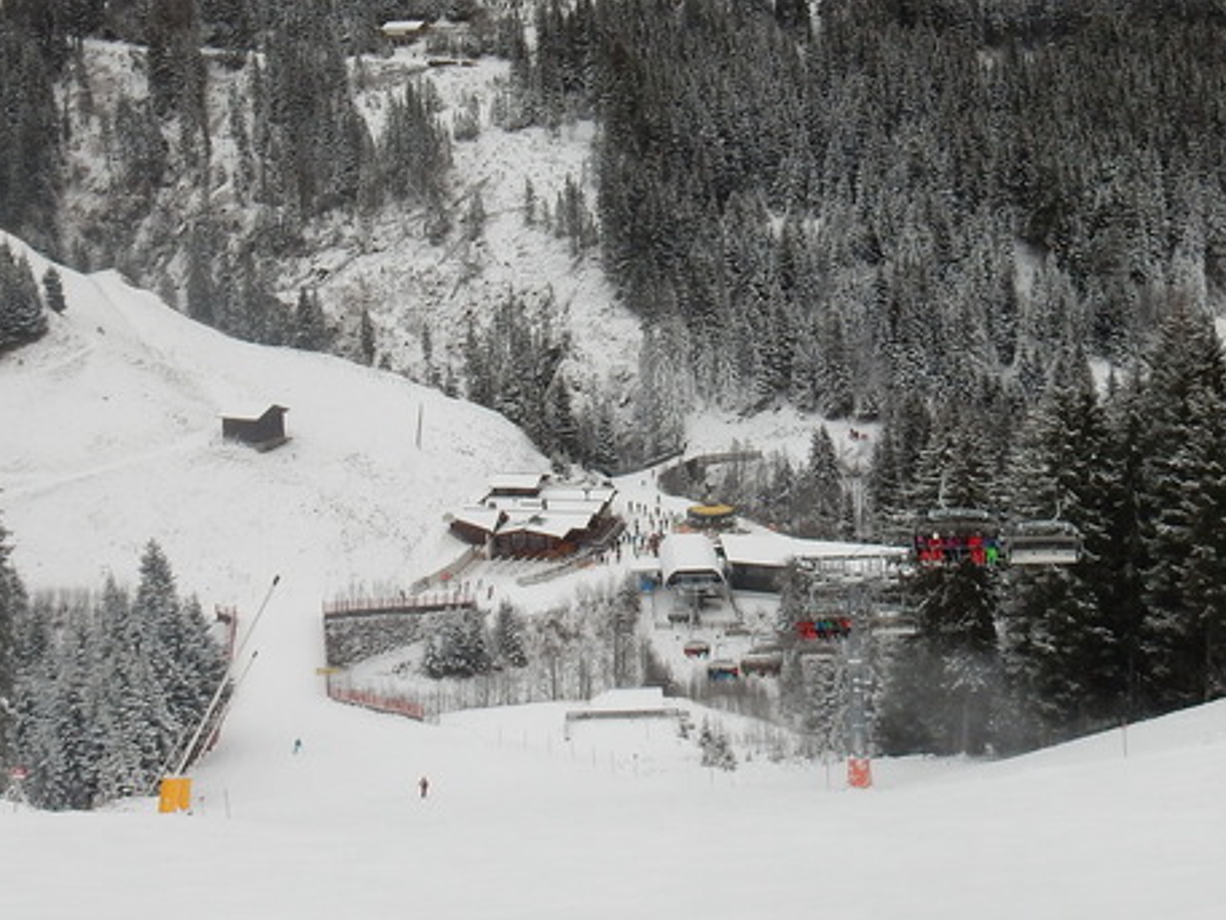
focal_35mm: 56
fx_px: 1984
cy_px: 279
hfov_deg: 34.3
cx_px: 596
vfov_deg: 25.9
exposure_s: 1/500
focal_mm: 4.5
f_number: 3.7
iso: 125
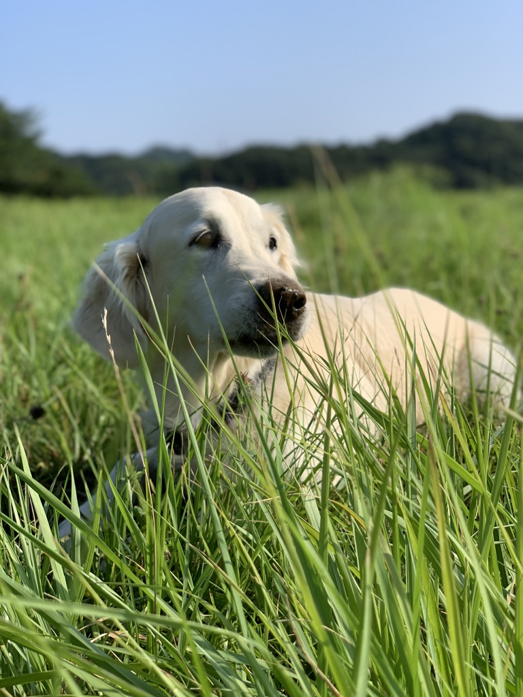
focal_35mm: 52
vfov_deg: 36.8
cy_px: 348
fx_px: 1048
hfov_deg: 28.0
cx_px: 262
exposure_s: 1/1142
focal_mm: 6
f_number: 2.4
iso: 16
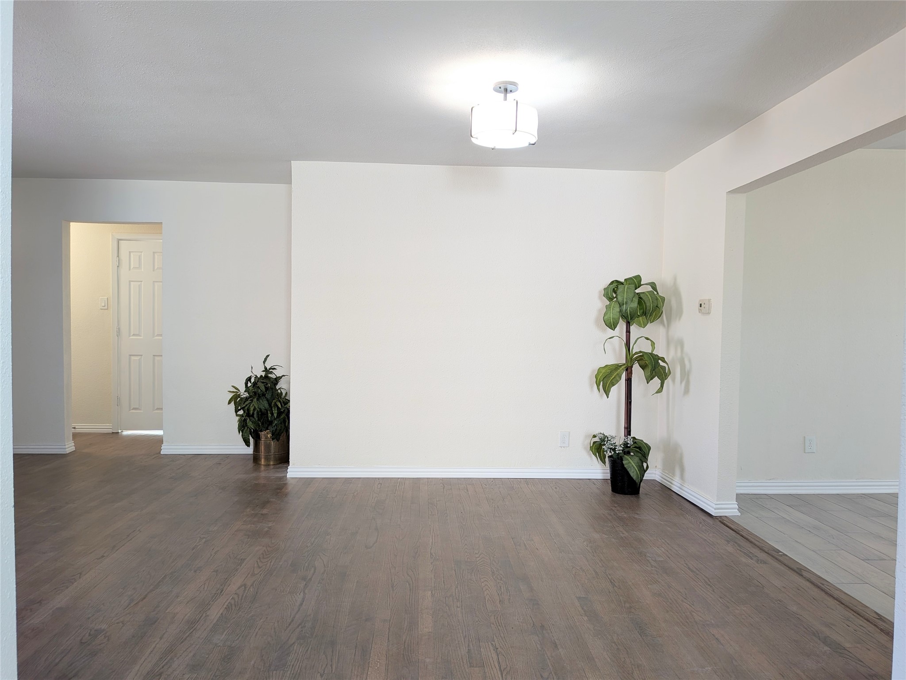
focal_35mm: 24
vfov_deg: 56.8
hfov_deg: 71.6
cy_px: 340
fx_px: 628
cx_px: 453
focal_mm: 4.53
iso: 34
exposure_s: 1/25
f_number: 1.7
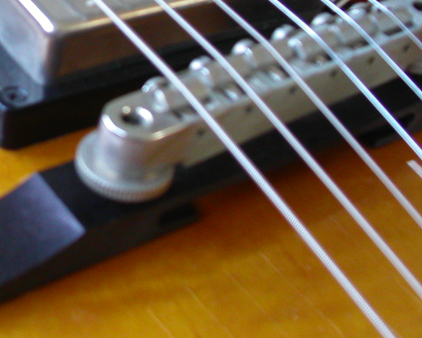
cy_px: -16
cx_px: -17
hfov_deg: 21.1
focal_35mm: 87
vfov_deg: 17.2
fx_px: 1086
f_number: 2.8
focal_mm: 7.8
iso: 200
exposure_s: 1/20
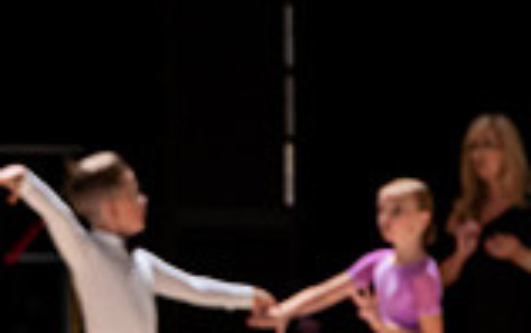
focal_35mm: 276
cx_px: 919
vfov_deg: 4.7
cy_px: 719
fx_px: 3997
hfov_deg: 7.4
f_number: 3.5
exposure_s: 1/400
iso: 2200
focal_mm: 65
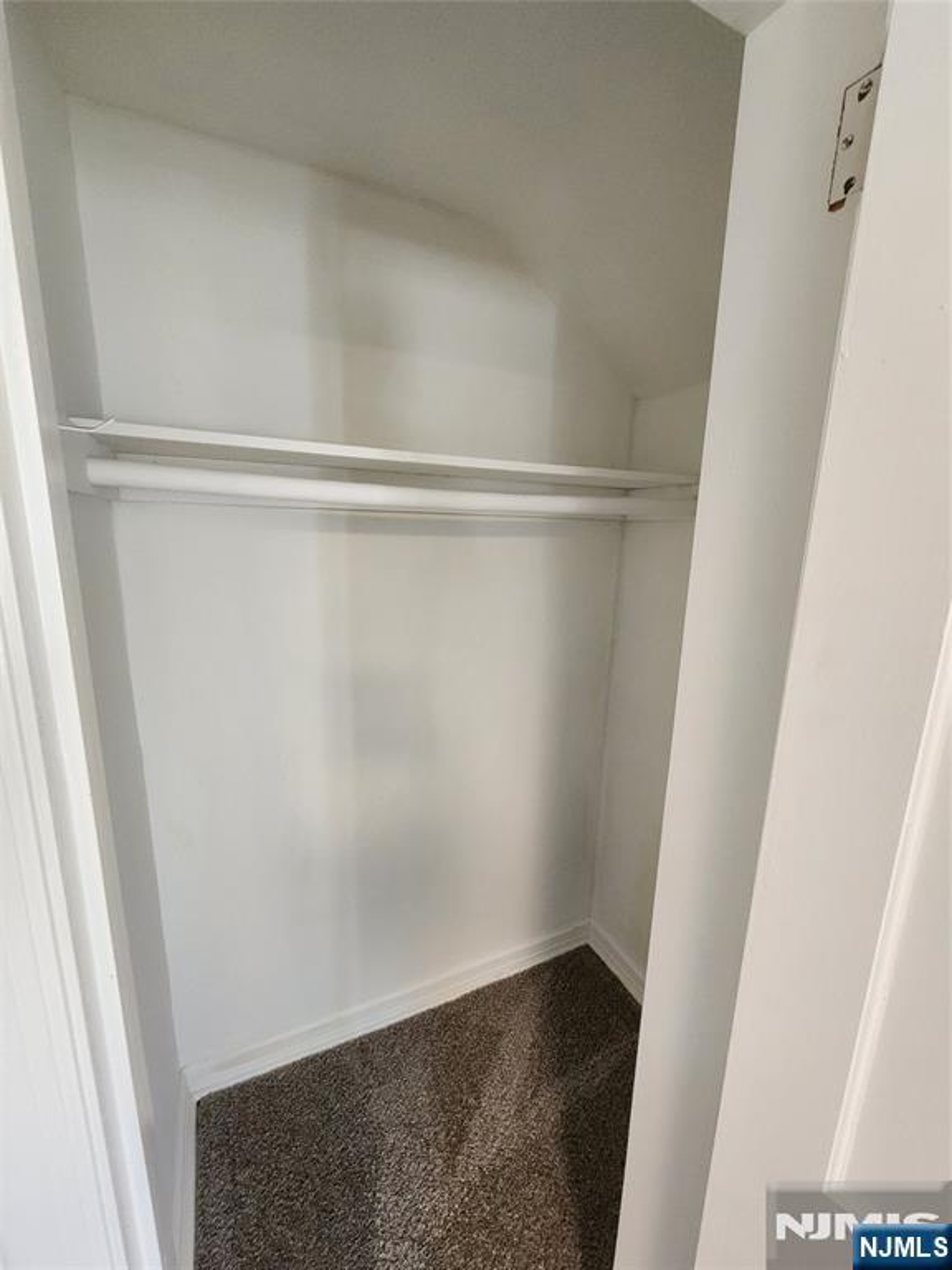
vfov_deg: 106.2
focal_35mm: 13
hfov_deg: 89.9
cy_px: 635
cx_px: 476
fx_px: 477
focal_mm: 2.2
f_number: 2.2
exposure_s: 1/40
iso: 320
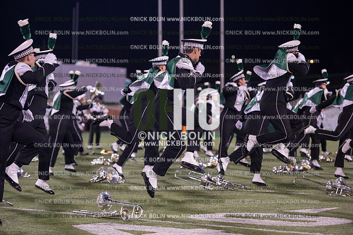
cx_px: 176
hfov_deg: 17.1
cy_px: 118
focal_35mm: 120
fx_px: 1177
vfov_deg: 11.4
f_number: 2.8
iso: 2500
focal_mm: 120
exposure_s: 1/1250
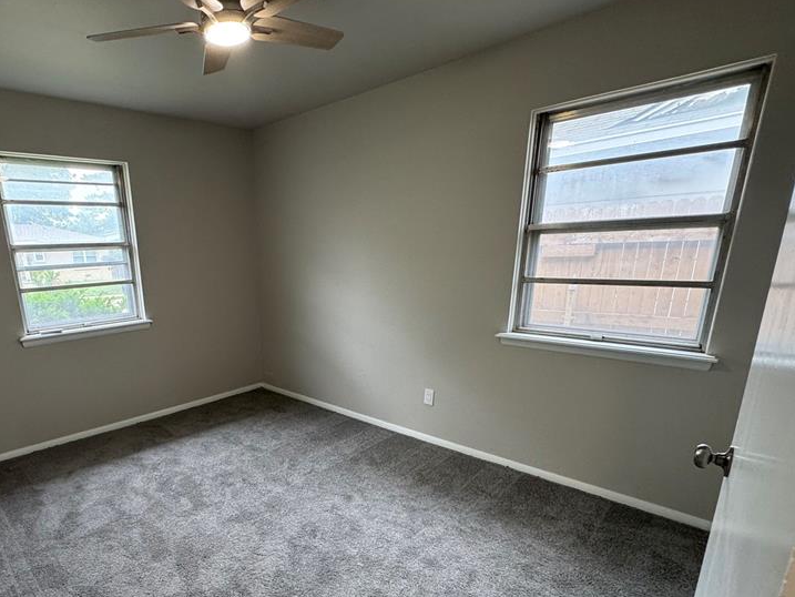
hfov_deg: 79.7
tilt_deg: -16.2
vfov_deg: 64.9
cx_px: 282
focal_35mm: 20
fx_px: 459
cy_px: 377
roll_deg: +1.7
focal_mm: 2.22
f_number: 2.2
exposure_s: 1/60
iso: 160
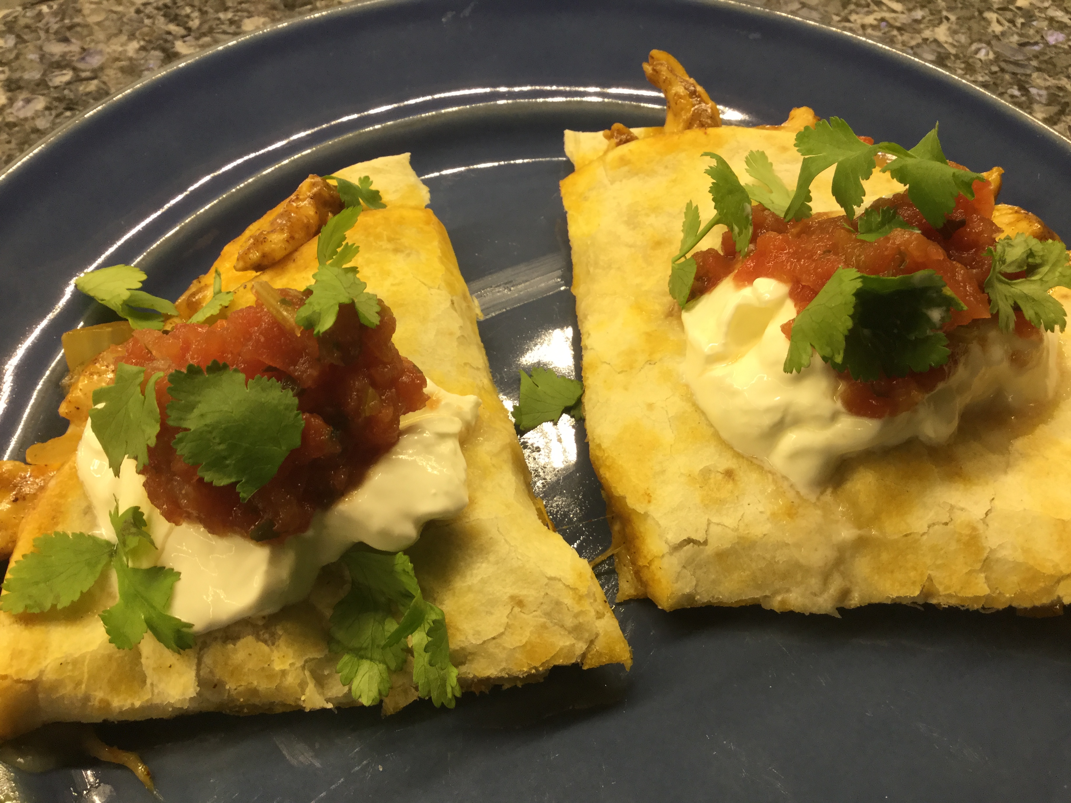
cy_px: 402
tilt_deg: -54.2
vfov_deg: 45.4
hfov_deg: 58.4
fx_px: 959
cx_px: 536
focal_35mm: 31
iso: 50
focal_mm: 3.3
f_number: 2.4
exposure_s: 1/30
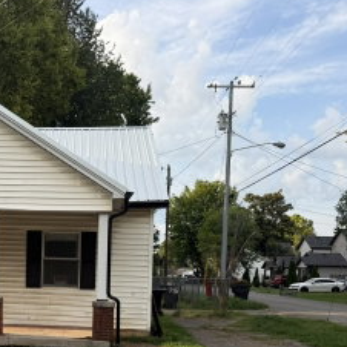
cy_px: 284
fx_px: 544
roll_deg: -1.9
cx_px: 43
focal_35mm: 48
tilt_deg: -1.5
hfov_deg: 33.7
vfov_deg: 34.2
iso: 80
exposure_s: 1/1410
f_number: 1.78
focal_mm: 6.76
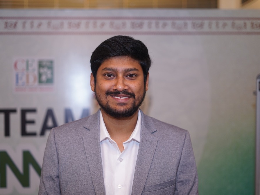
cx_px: 119
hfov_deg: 34.9
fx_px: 413
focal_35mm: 55
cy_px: 98
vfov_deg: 26.6
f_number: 1.8
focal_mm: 50
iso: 250
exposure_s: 1/125
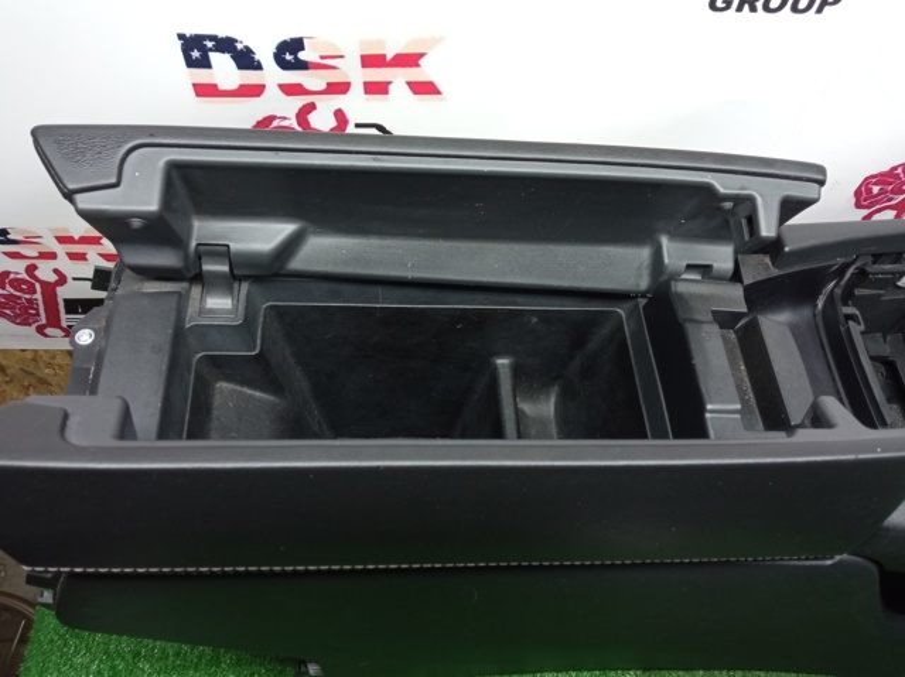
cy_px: 338
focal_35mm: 27
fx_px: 705
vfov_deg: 51.3
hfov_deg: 65.4
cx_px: 452
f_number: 2.2
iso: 384
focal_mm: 3.79
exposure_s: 1/33.3
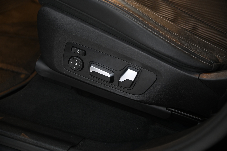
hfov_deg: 31.0
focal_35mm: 65
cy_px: 76
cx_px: 114
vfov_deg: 20.9
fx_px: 410
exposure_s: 1/13
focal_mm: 65
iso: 2000
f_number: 4
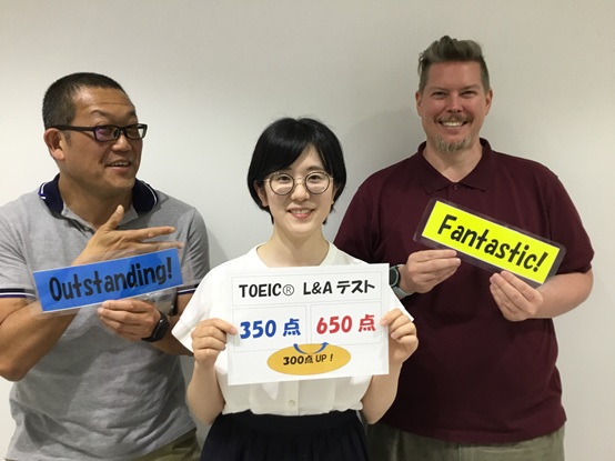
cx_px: 308
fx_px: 551
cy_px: 230
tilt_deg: -6.6
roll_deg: -0.9
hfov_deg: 58.4
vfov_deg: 45.4
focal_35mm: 31
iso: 40
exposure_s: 1/30
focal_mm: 3.3
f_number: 2.4
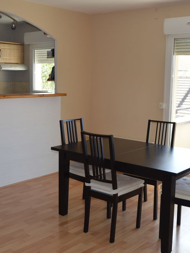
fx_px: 322
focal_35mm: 44
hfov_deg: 32.8
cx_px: 105
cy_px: 126
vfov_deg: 43.0
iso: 200
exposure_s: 1/125
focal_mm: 20
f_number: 4
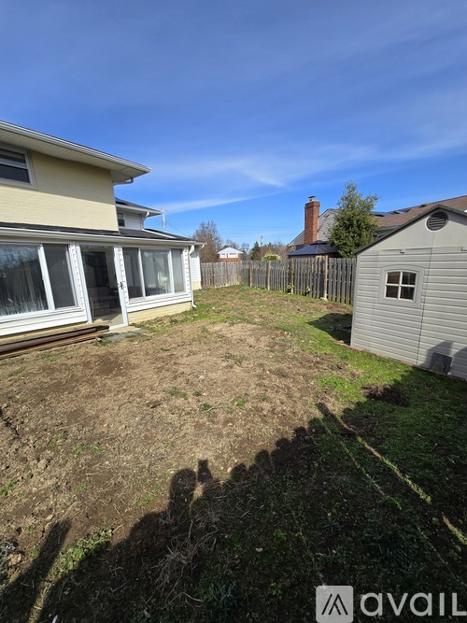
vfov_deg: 106.2
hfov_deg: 89.9
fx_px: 234
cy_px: 312
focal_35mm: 13
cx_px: 234
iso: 50
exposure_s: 1/2054
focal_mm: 2.2
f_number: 2.2
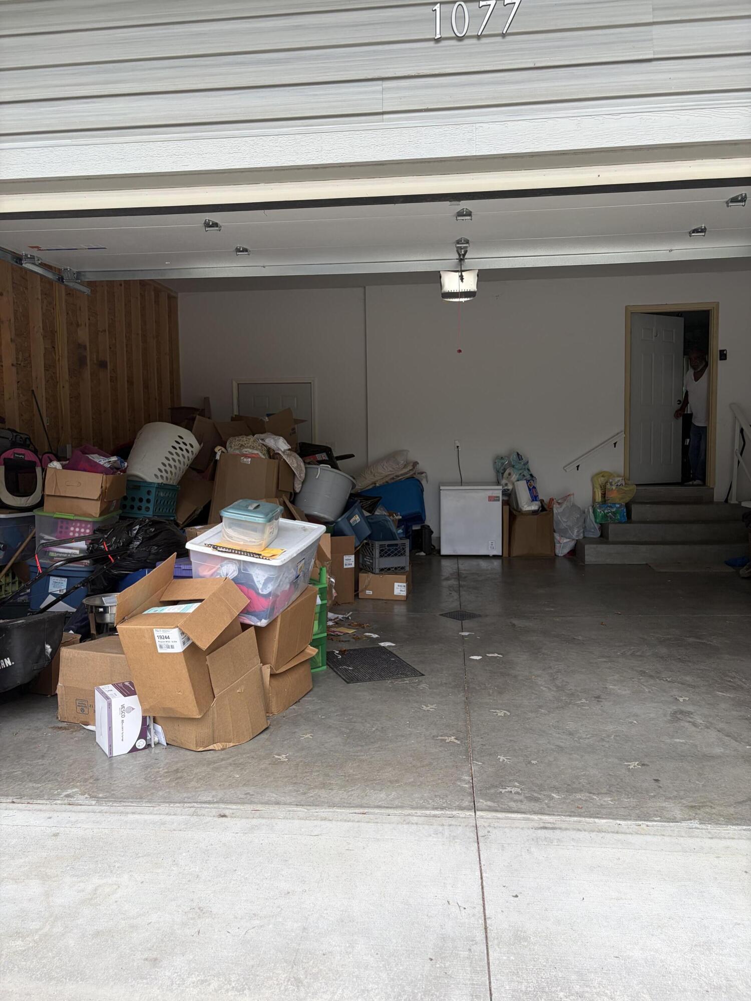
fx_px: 752
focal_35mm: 26
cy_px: 500
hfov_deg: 53.1
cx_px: 376
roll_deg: +1.8
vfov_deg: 67.3
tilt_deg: -2.7
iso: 50
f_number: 1.6
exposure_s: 1/641
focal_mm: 5.96
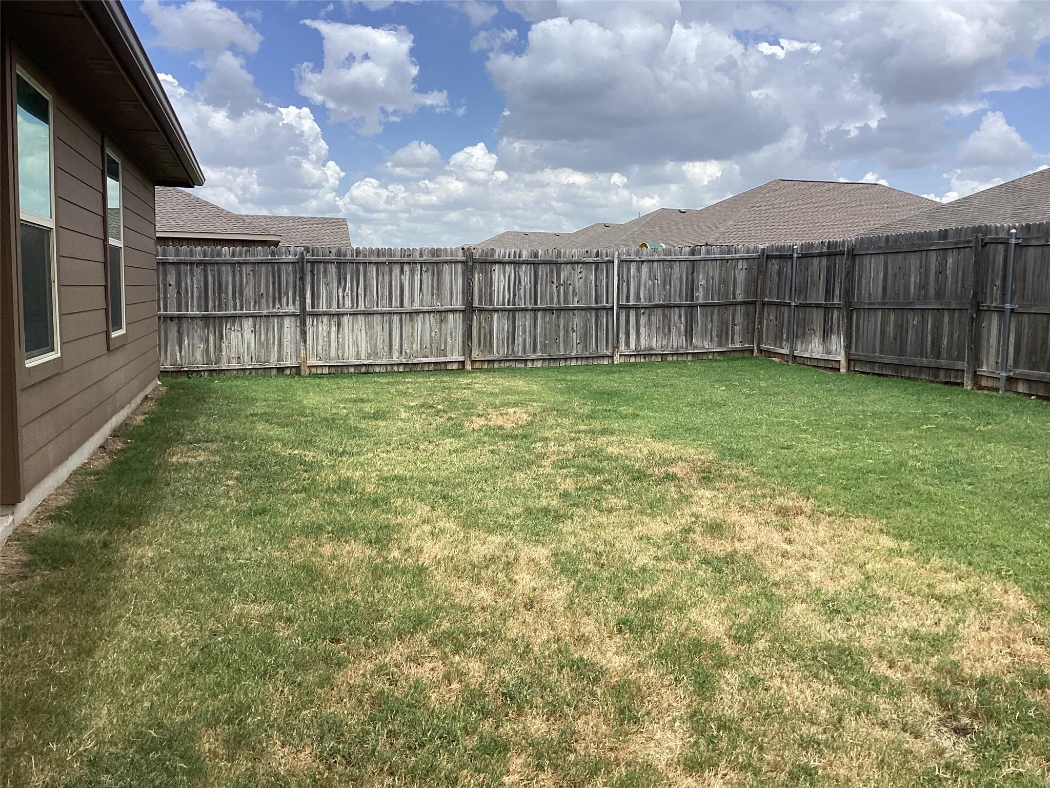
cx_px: 525
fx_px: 940
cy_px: 394
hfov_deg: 58.4
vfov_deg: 45.4
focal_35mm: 31
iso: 25
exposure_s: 1/1217
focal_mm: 3.3
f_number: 2.4
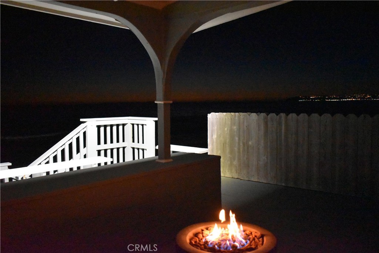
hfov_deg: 57.2
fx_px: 347
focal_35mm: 33
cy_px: 126
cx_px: 190
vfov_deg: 40.0
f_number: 3.8
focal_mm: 22
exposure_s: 1/80
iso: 12800
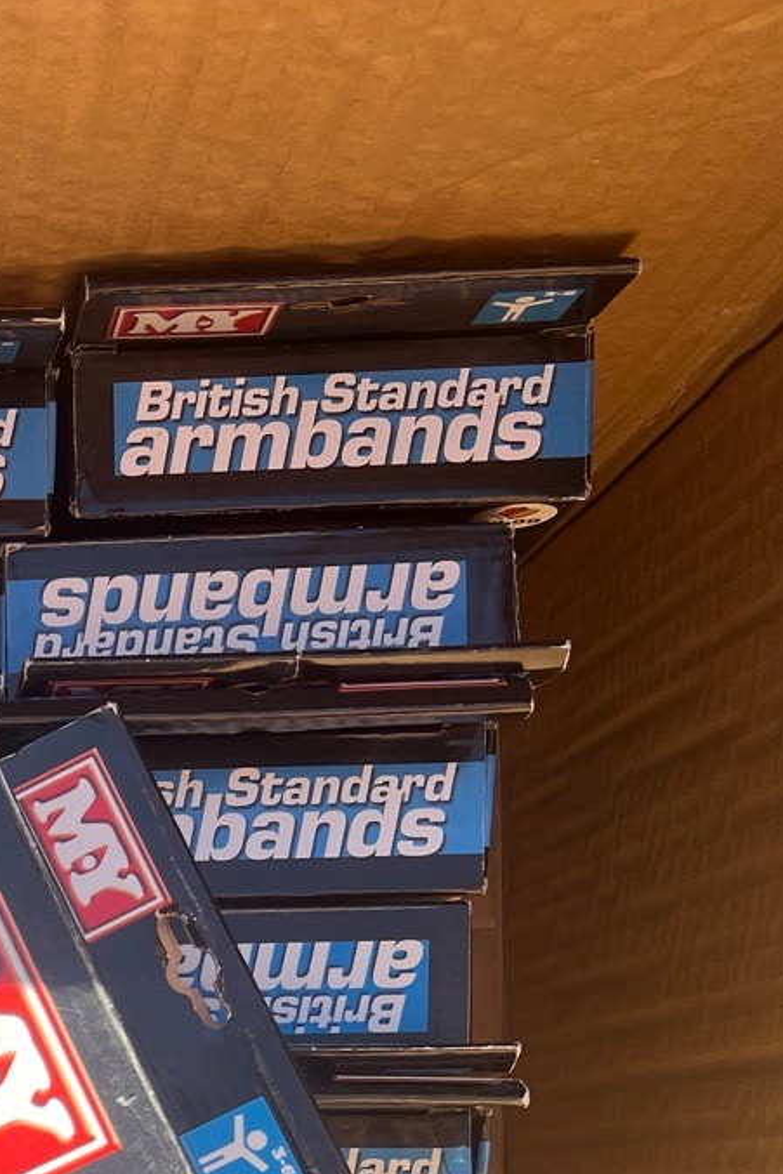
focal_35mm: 64
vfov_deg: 28.7
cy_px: 1273
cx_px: -248
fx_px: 2087
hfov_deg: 19.5
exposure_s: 1/588
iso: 50
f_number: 1.5
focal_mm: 5.7
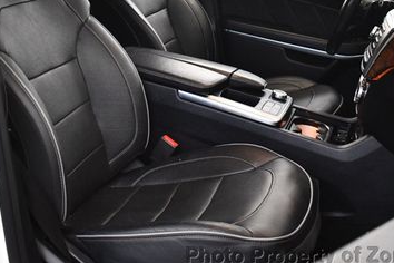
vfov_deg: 20.6
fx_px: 711
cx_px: 173
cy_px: 39
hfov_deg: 30.9
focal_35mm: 65
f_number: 3.8
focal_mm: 24
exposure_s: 1/125
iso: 2800
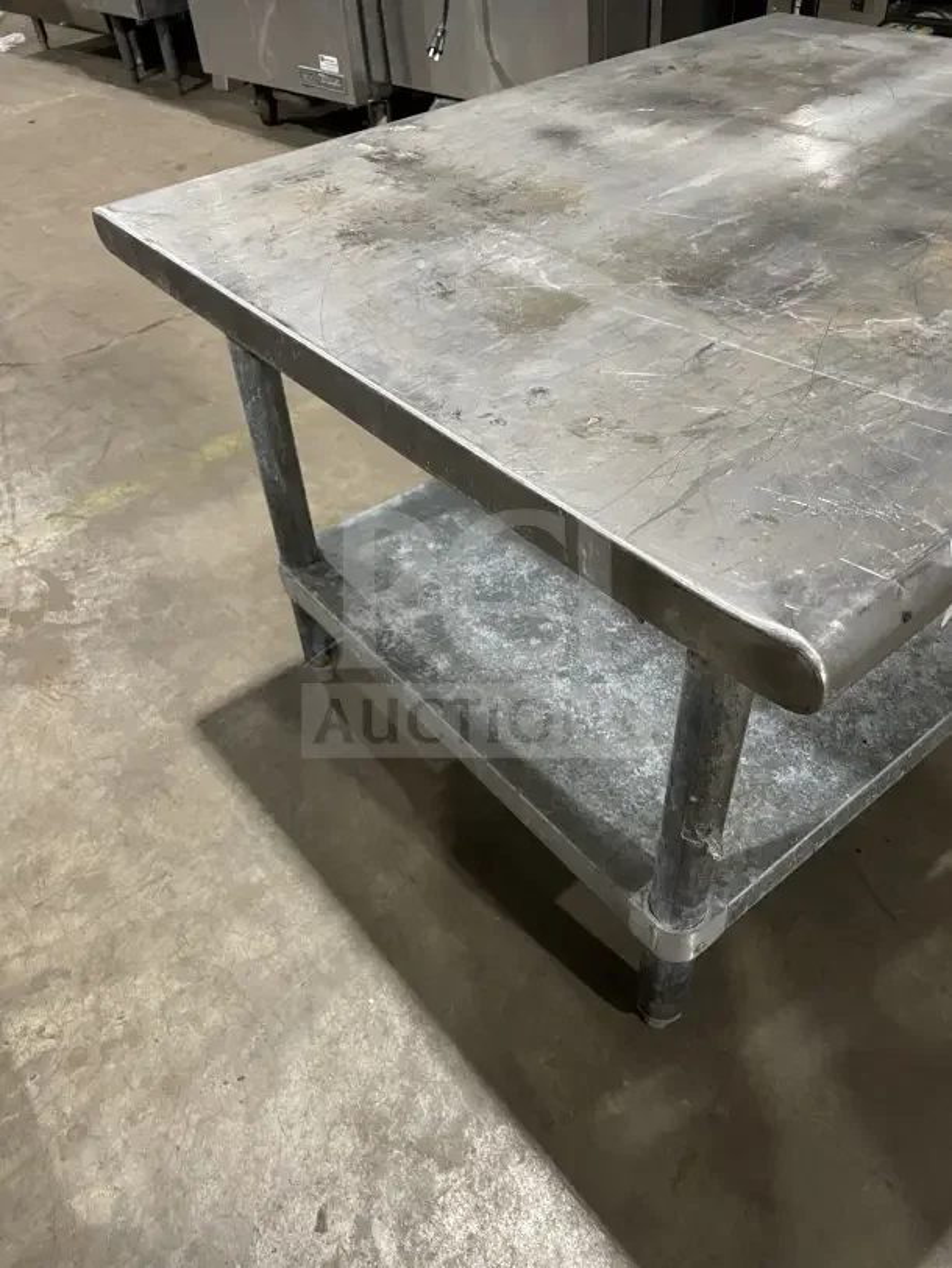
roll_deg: +4.2
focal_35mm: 26
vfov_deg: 67.3
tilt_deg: -42.3
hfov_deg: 53.1
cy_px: 634
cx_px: 476
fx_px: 953
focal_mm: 4.2
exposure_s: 1/60
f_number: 1.6
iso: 250
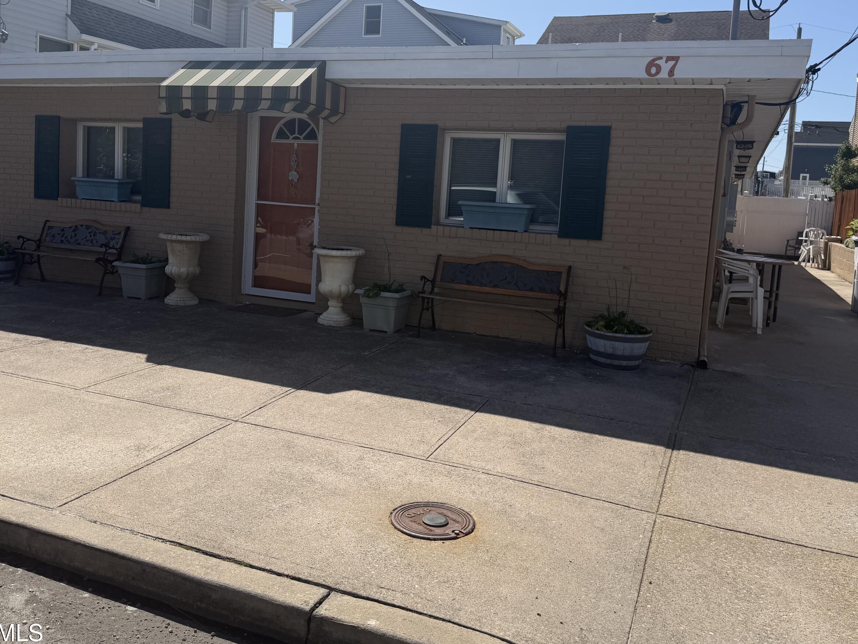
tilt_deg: -5.0
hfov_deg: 58.3
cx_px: 403
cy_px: 255
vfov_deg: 45.2
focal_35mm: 31
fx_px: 768
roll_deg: -2.7
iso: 80
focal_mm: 6.76
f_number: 1.78
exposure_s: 1/6711
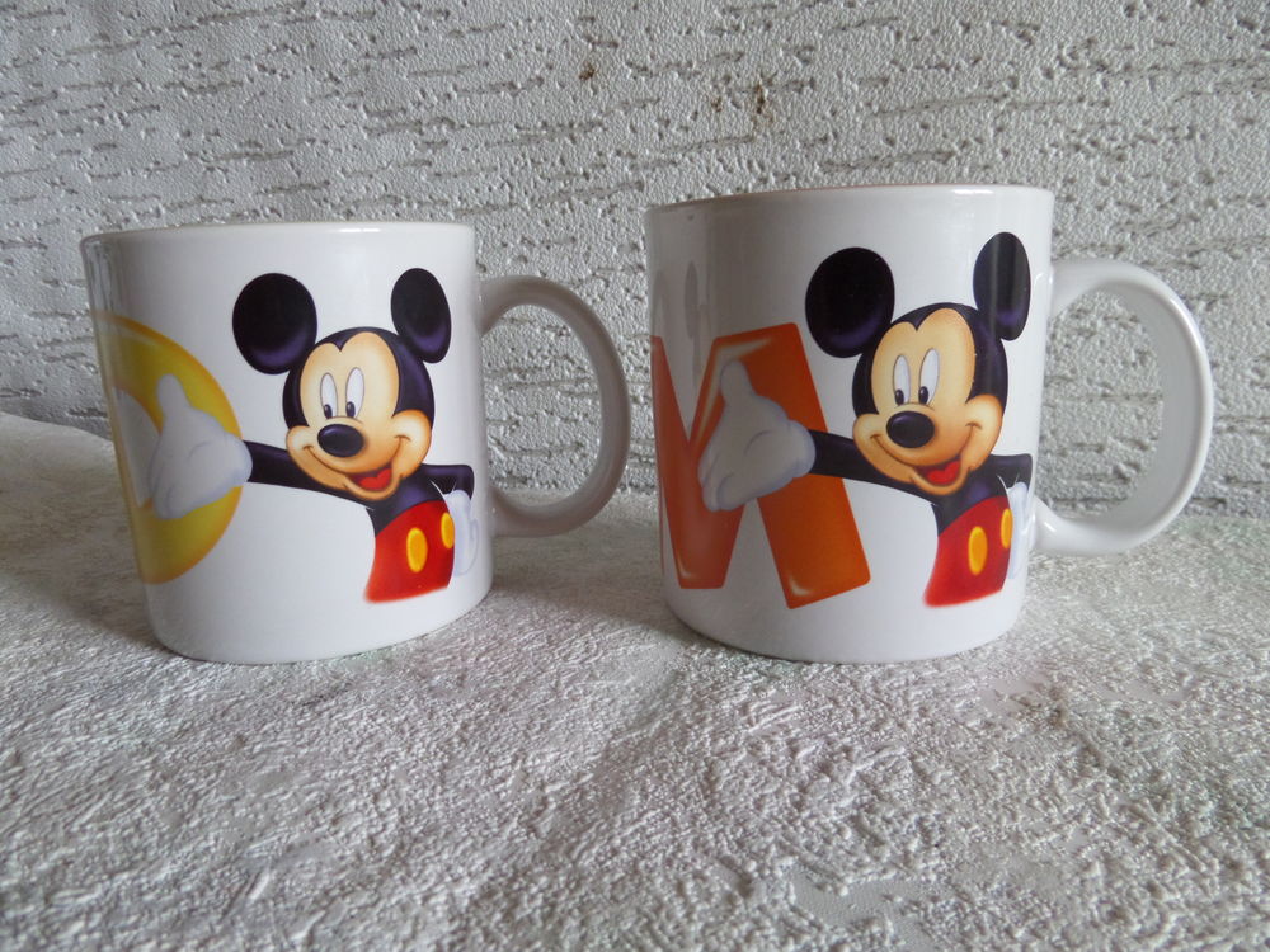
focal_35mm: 24
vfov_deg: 56.8
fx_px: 881
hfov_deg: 71.6
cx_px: 635
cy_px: 476
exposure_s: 1/30
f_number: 3.2
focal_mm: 4
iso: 240
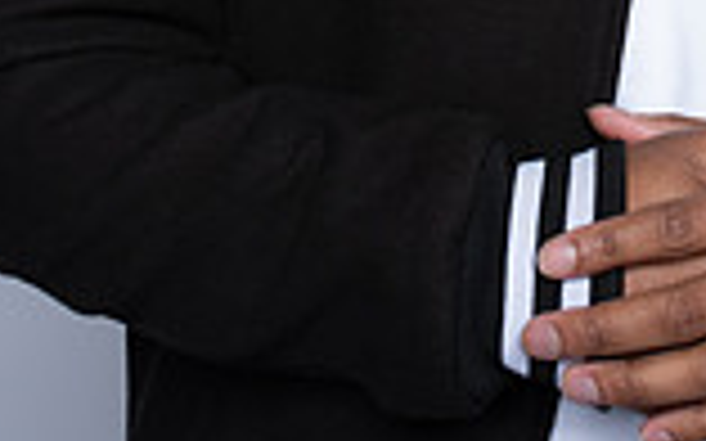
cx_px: 639
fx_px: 1962
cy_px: -396
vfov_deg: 11.7
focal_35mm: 102
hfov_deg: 20.0
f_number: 6.3
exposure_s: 1/200
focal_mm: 35
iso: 250
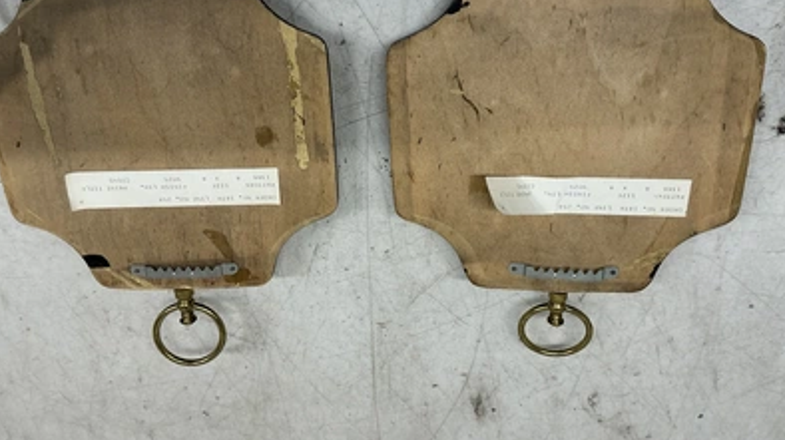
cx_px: 391
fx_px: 645
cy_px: 163
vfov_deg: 37.5
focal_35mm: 31
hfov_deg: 62.7
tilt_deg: -69.6
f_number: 1.8
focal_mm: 3
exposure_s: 1/120
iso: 32
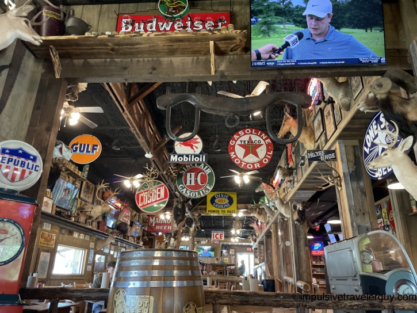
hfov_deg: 67.3
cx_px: 208
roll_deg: -0.6
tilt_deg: +20.6
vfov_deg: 53.1
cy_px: 156
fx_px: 313
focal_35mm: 26
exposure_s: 1/60
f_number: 1.6
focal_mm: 4.2
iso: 320
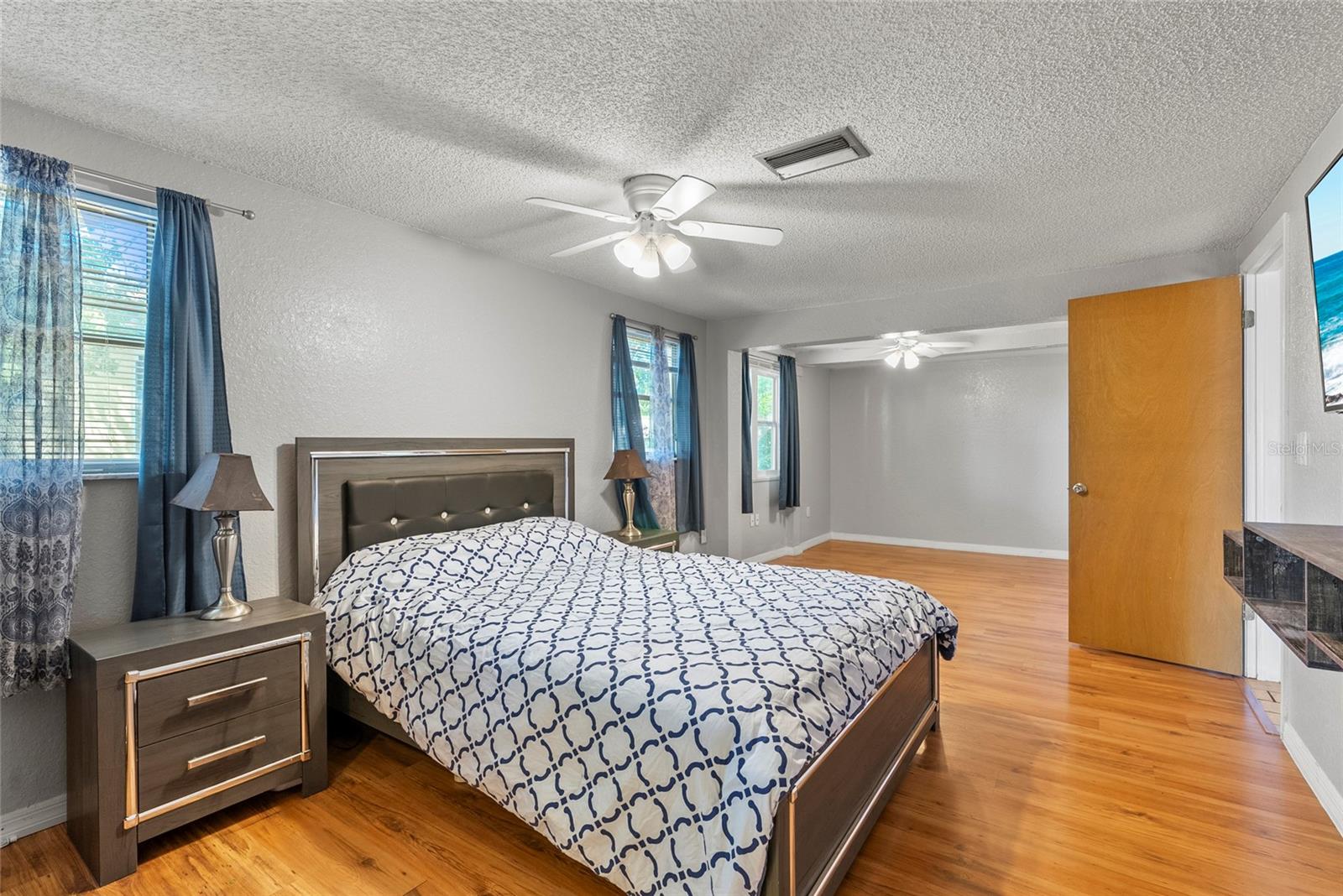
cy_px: 448
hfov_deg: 96.7
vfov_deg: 73.8
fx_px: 597
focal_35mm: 16
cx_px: 672
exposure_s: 1/2
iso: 640
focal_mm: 16
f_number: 8
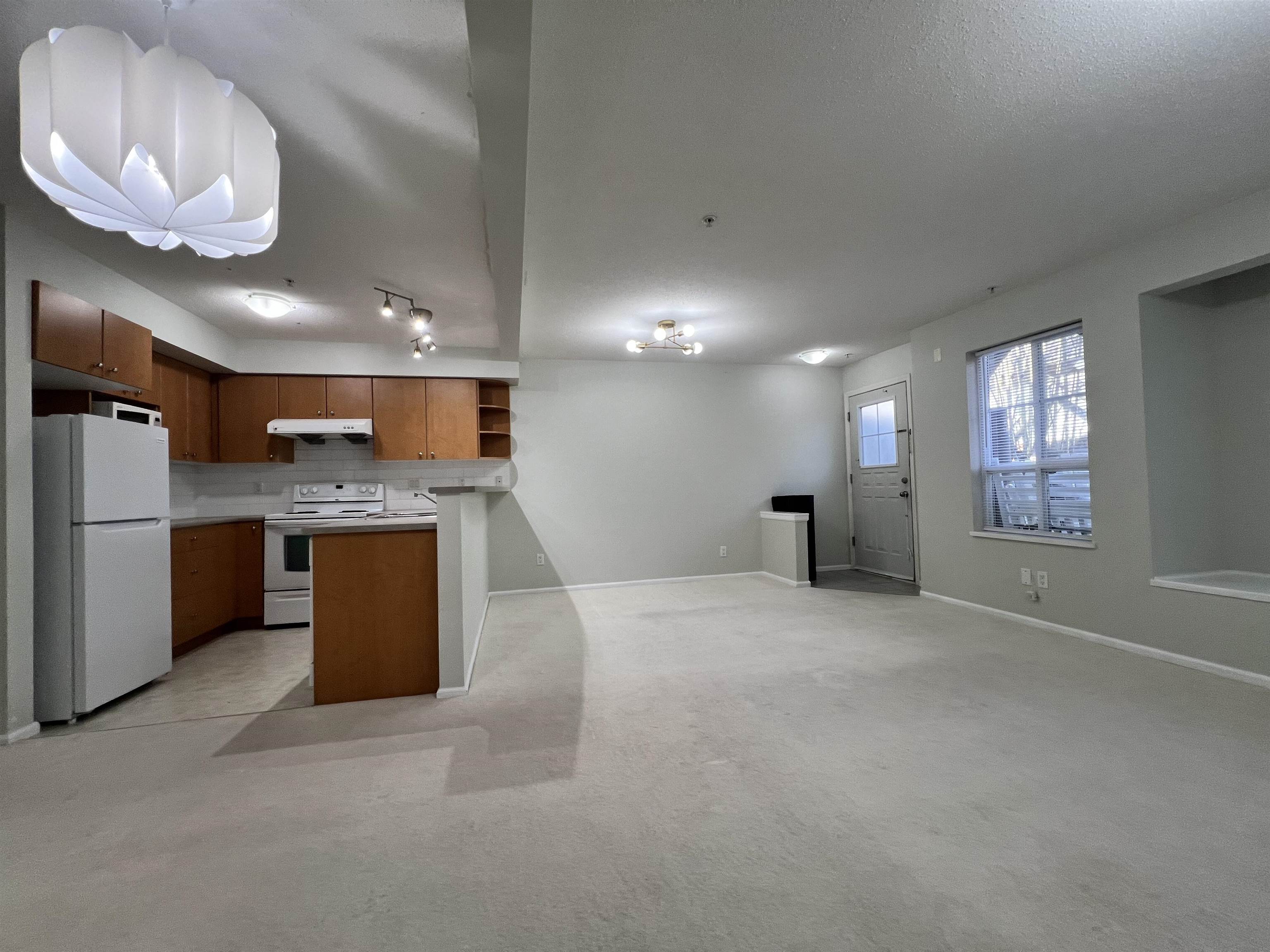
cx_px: 635
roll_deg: +2.0
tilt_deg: +0.2
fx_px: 477
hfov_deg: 106.2
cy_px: 476
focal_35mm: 13
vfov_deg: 89.9
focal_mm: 1.57
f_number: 1.8
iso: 100
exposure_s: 1/120
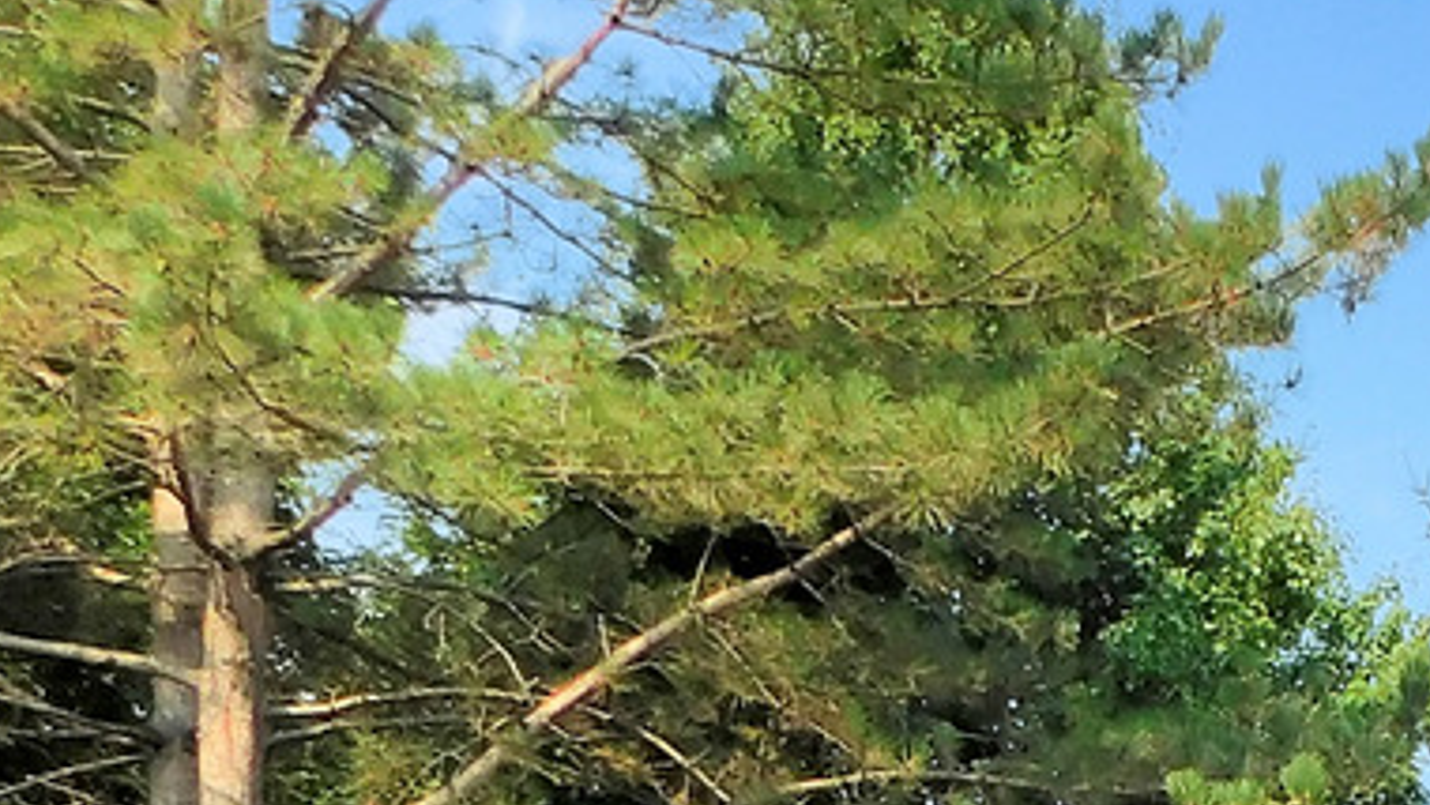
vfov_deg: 11.8
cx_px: 1754
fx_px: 3603
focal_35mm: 95
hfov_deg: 20.8
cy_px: 1463
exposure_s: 1/1500
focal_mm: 4
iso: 125
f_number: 3
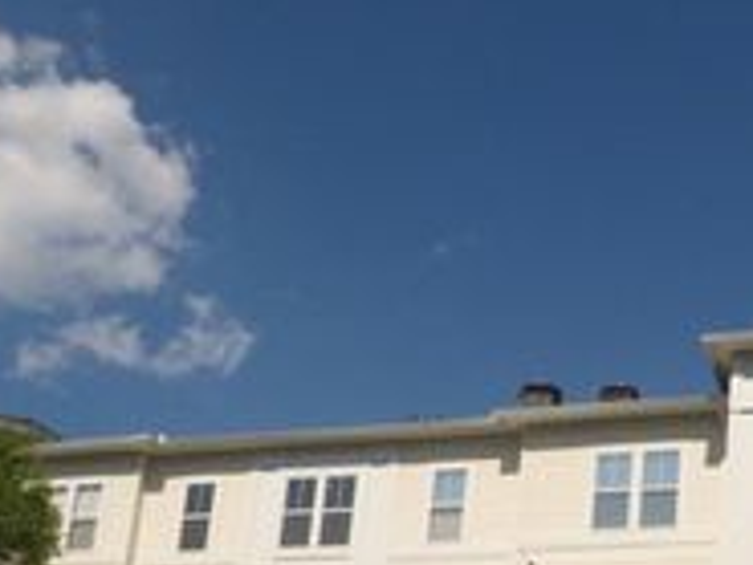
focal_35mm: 54
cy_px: 721
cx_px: 590
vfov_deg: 24.0
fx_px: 1175
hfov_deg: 34.5
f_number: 8
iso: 100
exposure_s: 1/320
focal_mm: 3.58
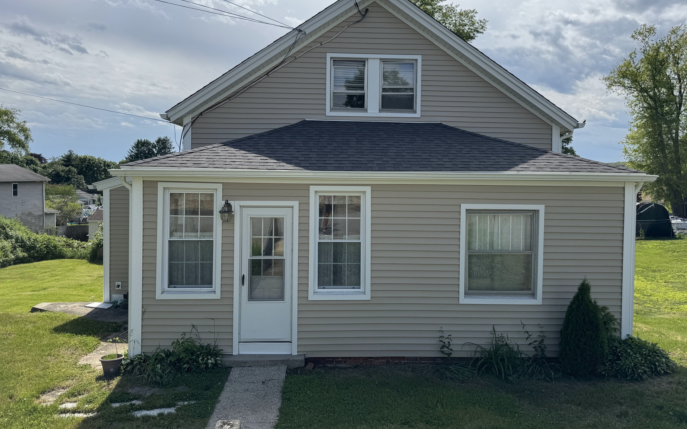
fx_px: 487
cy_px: 186
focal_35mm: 26
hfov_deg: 70.4
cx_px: 347
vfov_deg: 47.5
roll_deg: -0.7
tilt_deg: -1.7
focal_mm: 6.76
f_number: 1.78
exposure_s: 1/6410
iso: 80
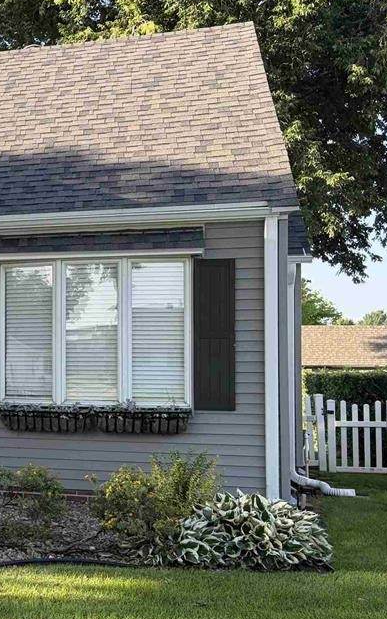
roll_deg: -0.2
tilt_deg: +1.7
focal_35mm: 57
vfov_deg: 35.7
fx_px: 962
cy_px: 337
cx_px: -216
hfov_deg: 19.4
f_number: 1.6
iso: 64
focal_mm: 5.96
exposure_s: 1/756
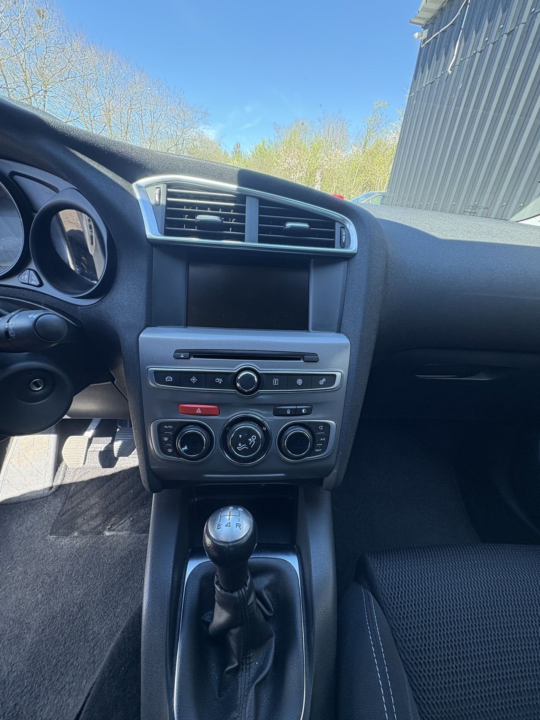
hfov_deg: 85.7
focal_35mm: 14
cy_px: 360
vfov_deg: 102.1
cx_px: 270
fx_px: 291
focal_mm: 2.22
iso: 160
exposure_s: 1/99
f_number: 2.2
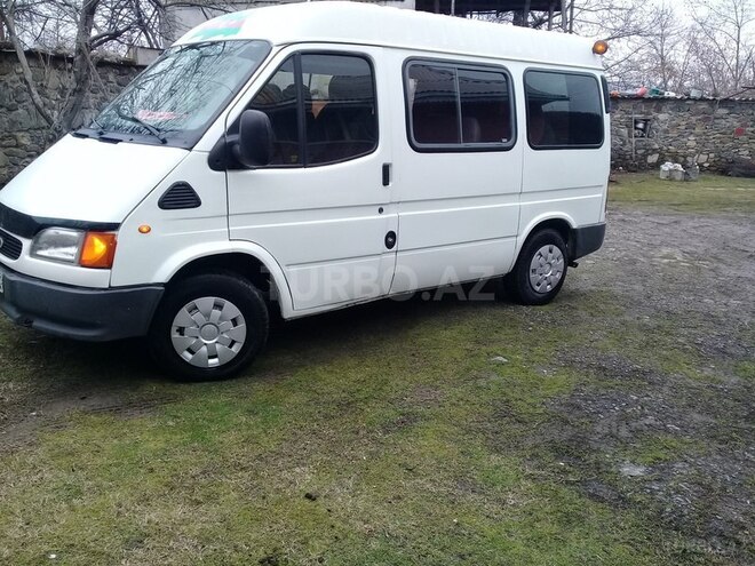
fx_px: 676
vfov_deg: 45.4
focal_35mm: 31
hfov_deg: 58.4
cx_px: 378
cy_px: 283
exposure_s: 1/176
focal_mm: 3.3
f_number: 2.2
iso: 64
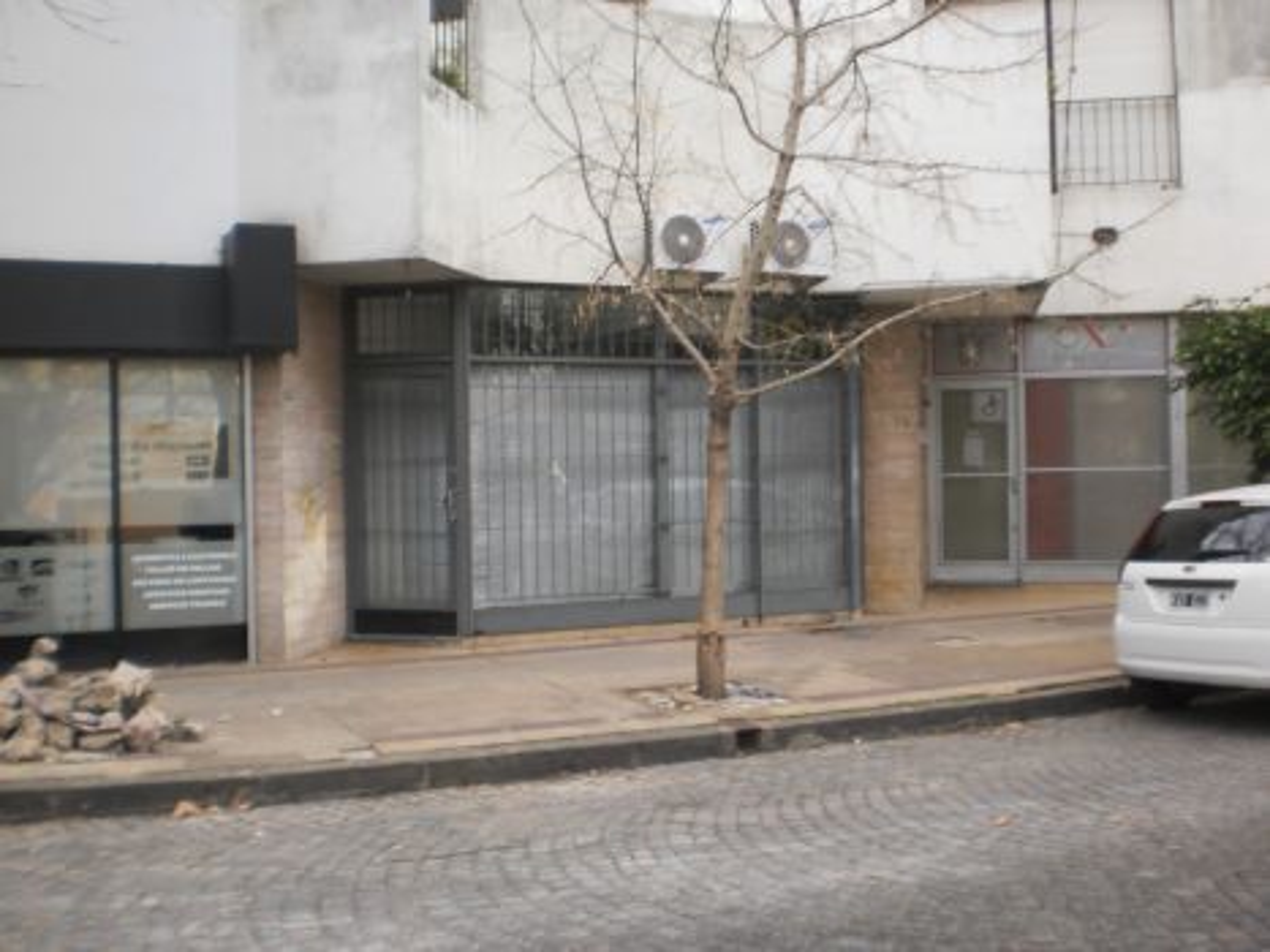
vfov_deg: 39.6
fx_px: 1320
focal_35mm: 36
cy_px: 476
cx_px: 635
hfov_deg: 51.4
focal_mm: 6.3
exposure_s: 1/320
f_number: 3.1
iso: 200
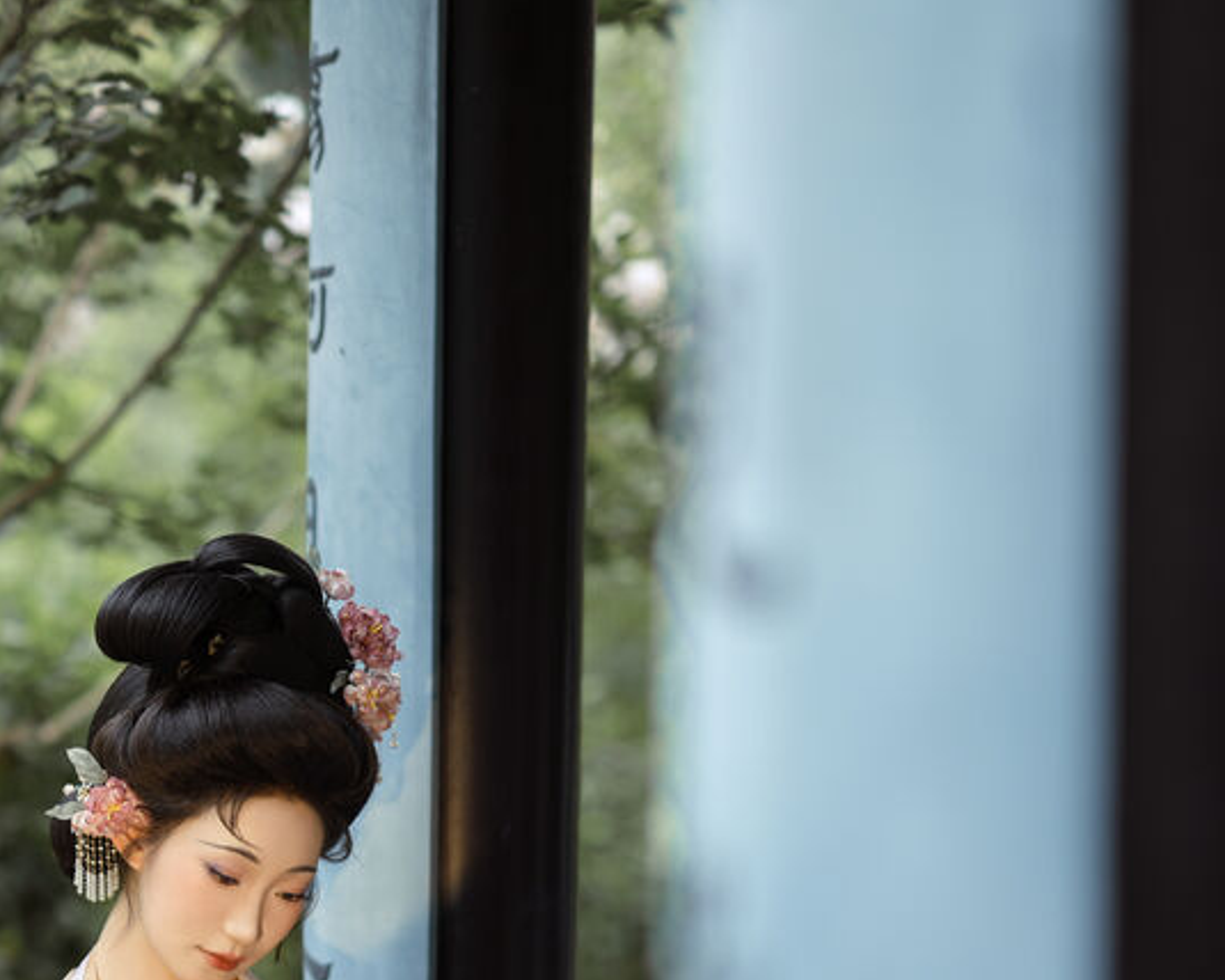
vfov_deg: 8.6
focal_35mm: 179
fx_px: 6490
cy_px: 820
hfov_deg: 10.7
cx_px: 34
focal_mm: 85
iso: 100
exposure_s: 1/160
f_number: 1.6
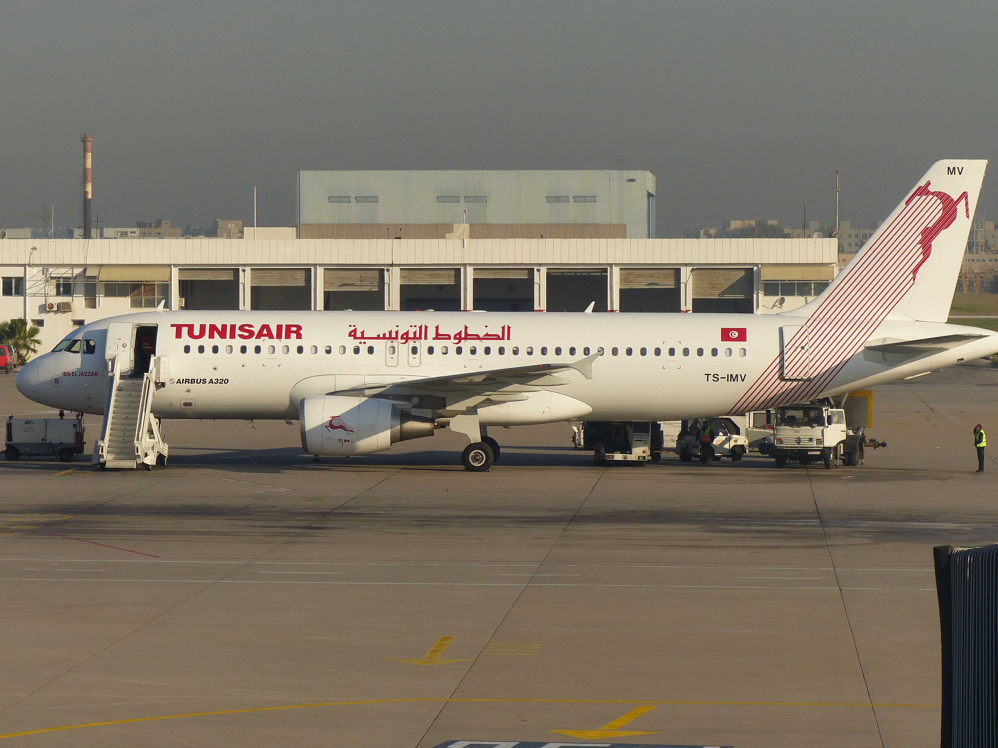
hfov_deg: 8.4
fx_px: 6804
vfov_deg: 6.3
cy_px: 374
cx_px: 499
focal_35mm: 236
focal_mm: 42.5
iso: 100
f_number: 4
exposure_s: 1/500
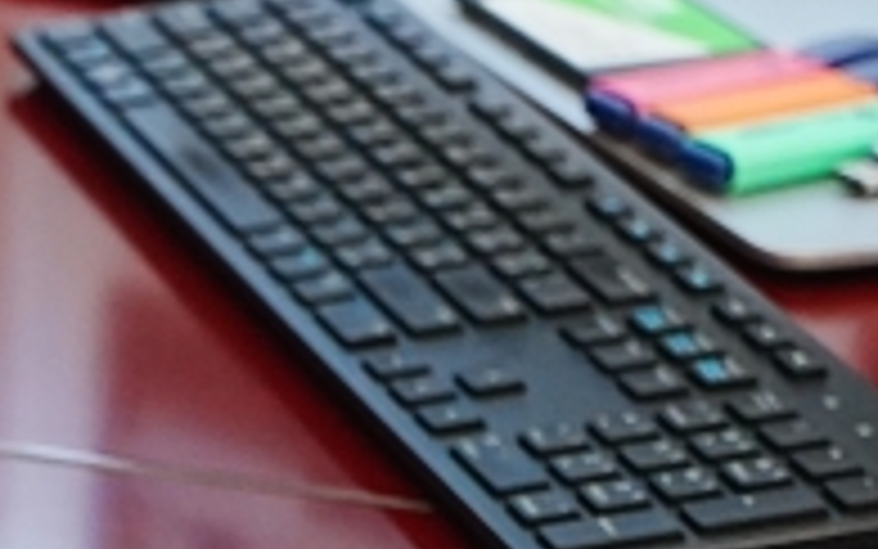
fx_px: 5266
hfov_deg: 8.8
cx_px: -1085
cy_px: 76
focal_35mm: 220
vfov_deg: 6.0
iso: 1250
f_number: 2.8
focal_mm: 35
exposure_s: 1/320
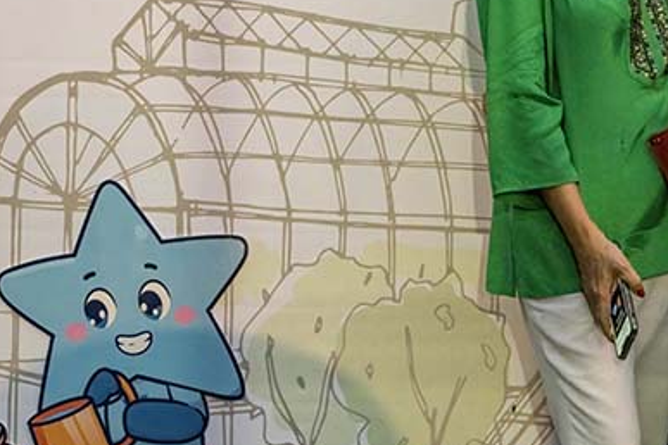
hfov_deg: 17.6
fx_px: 2115
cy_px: -53
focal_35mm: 114
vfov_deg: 11.8
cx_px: 616
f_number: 5.6
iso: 10000
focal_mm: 46
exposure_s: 1/200
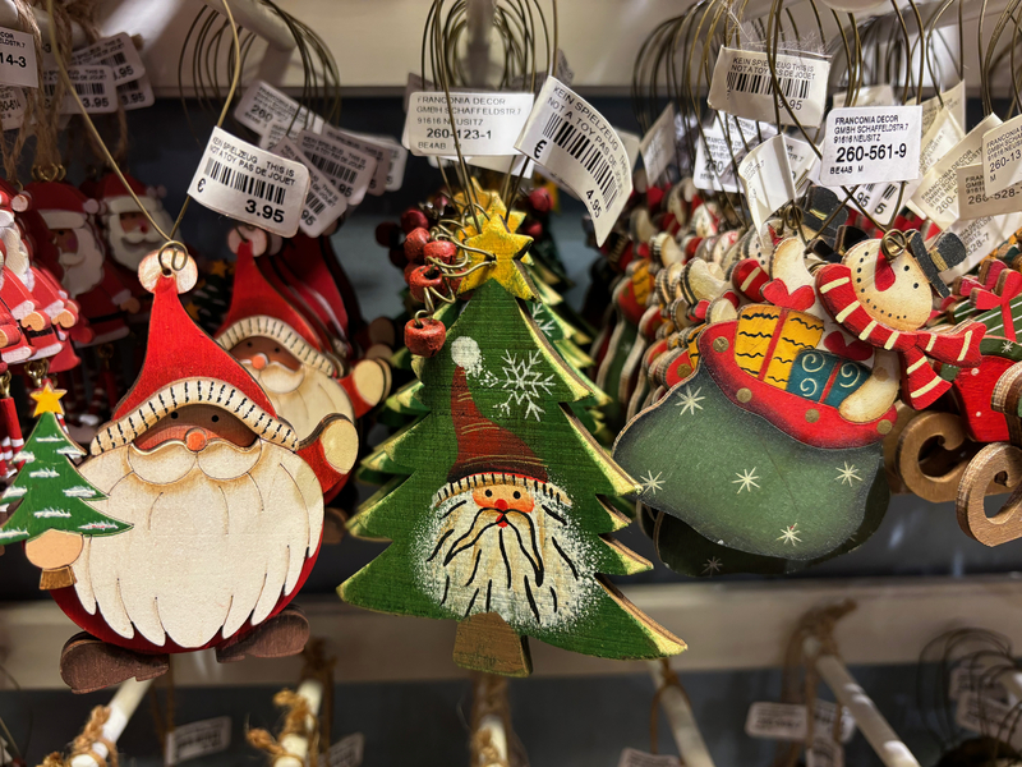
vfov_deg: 53.1
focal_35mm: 26
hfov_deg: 67.3
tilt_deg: -14.0
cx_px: 511
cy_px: 384
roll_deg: +1.0
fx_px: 768
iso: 160
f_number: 1.6
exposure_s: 1/50
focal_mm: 5.96
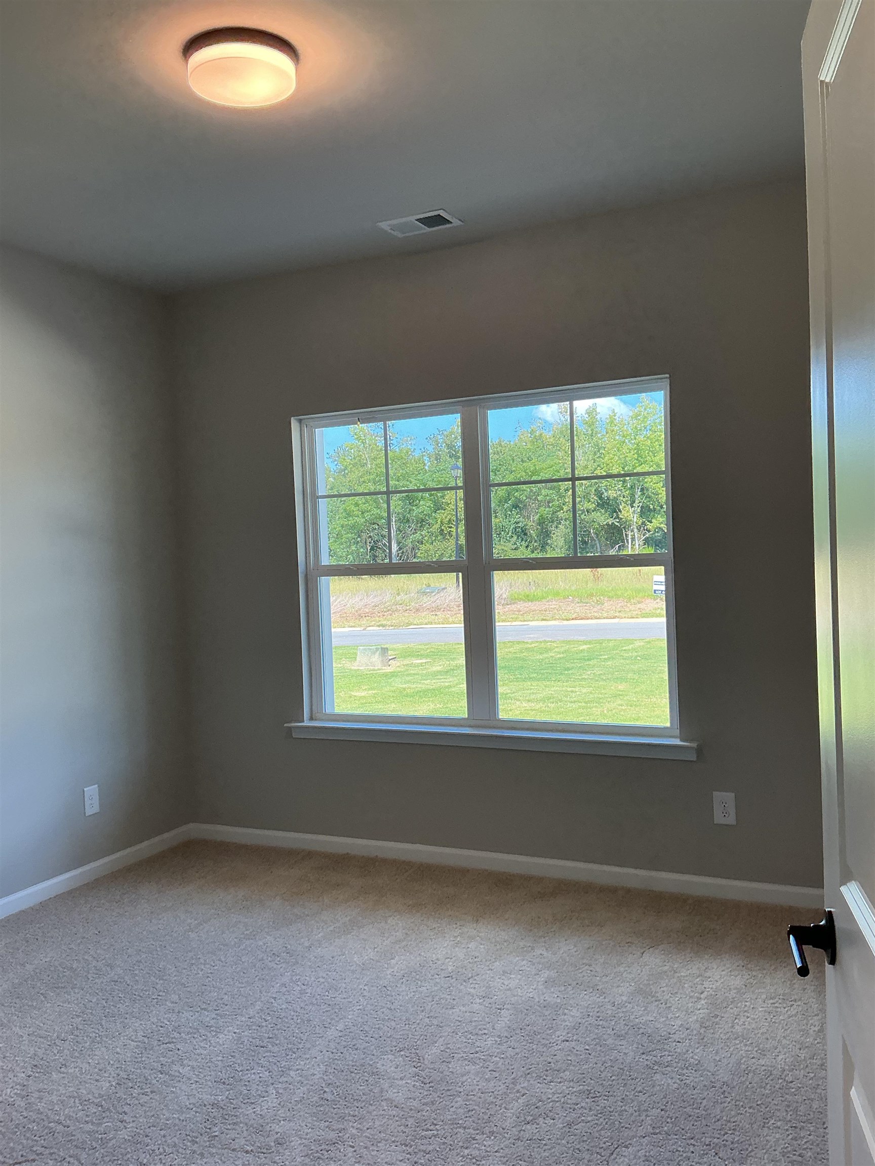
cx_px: 438
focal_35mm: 29
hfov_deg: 48.2
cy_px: 583
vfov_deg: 61.7
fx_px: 977
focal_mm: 3
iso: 32
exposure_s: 1/162
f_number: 1.8
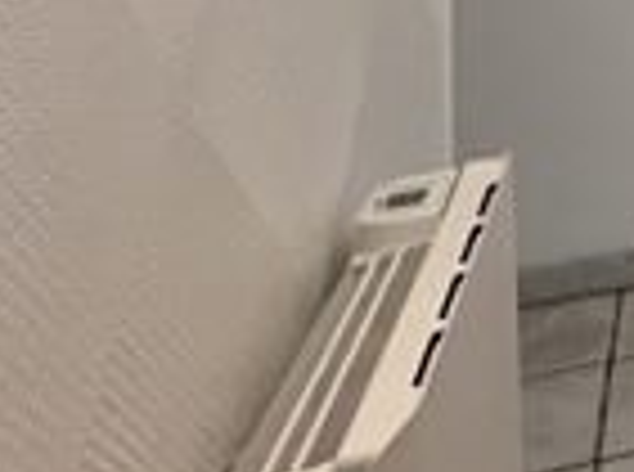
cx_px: 1704
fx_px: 1352
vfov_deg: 17.4
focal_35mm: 74
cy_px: -274
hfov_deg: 13.2
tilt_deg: -2.4
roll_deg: -0.9
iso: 400
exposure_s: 1/50
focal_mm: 1.57
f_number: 1.8
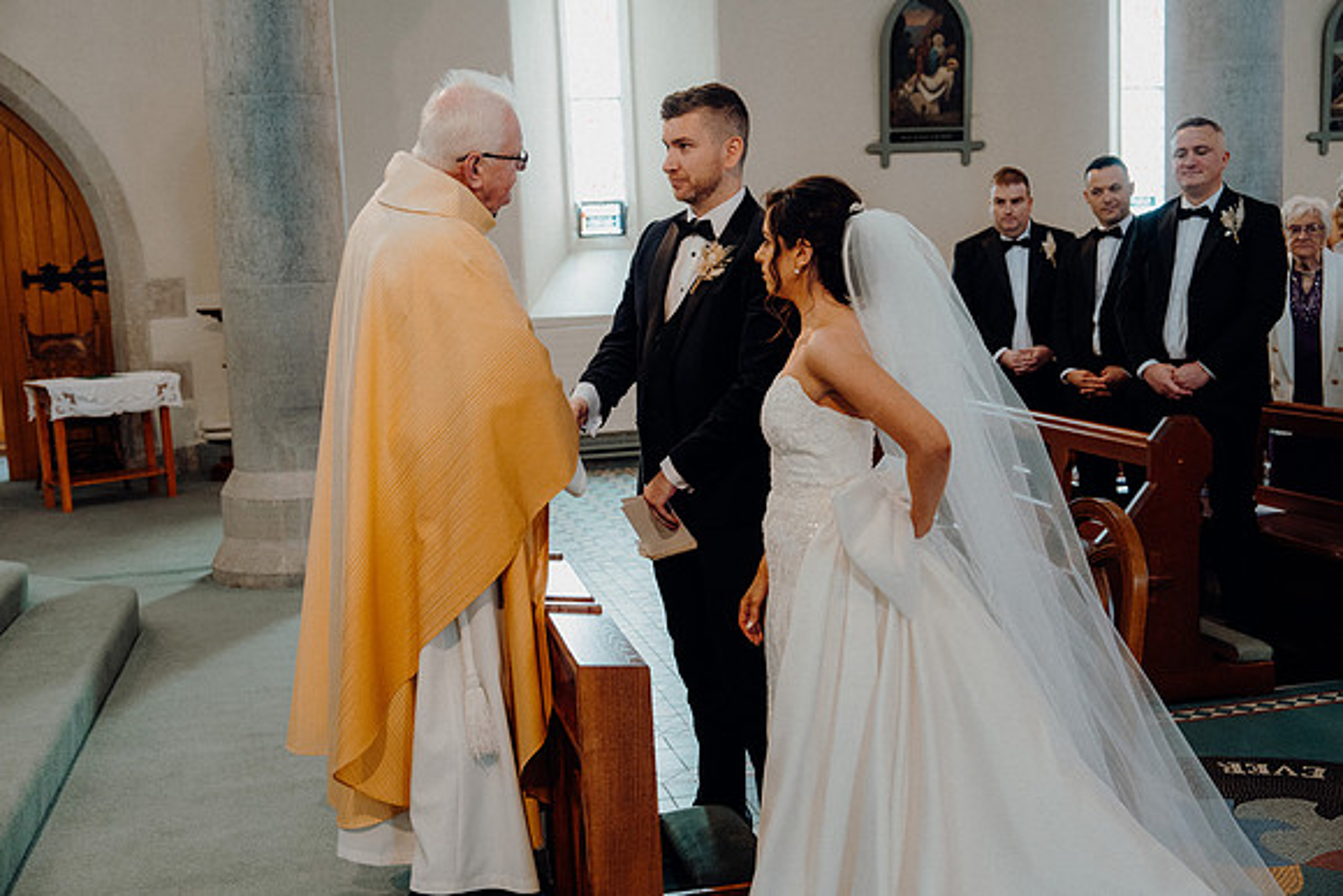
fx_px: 1447
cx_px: 672
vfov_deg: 34.4
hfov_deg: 49.8
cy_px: 448
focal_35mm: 39
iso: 1600
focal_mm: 38
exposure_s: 1/160
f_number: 3.5
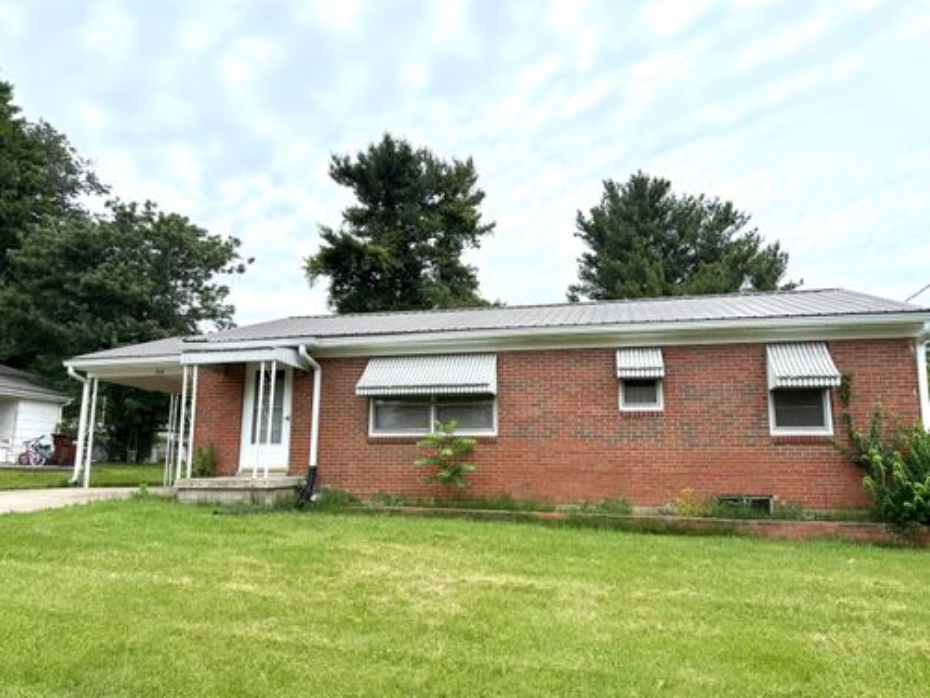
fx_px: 645
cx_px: 465
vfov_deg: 56.8
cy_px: 349
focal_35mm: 24
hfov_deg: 71.6
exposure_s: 1/6173
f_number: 1.78
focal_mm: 6.76
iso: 80
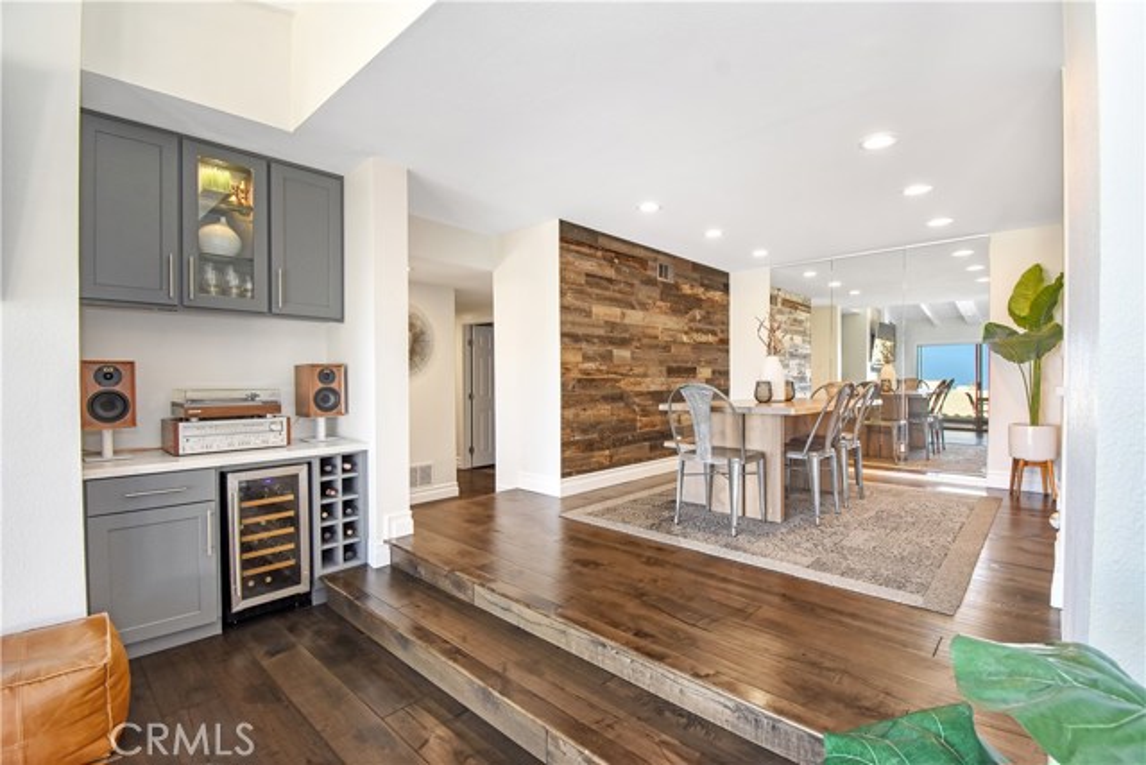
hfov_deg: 100.4
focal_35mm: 15
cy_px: 382
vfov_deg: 77.4
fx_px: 478
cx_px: 573
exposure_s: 1/60
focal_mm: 10
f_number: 8
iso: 1000
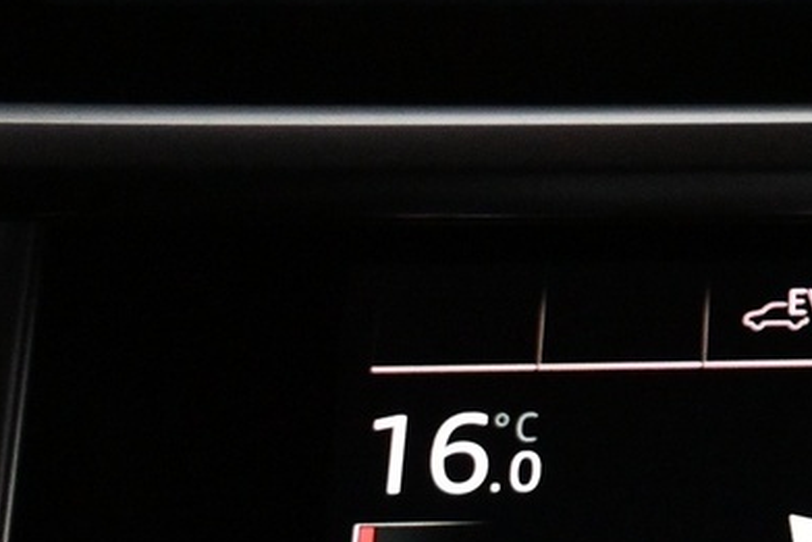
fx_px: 2664
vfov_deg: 10.8
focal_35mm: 118
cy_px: -467
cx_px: 1144
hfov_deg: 16.1
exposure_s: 1/200
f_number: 3.8
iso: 4000
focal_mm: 19
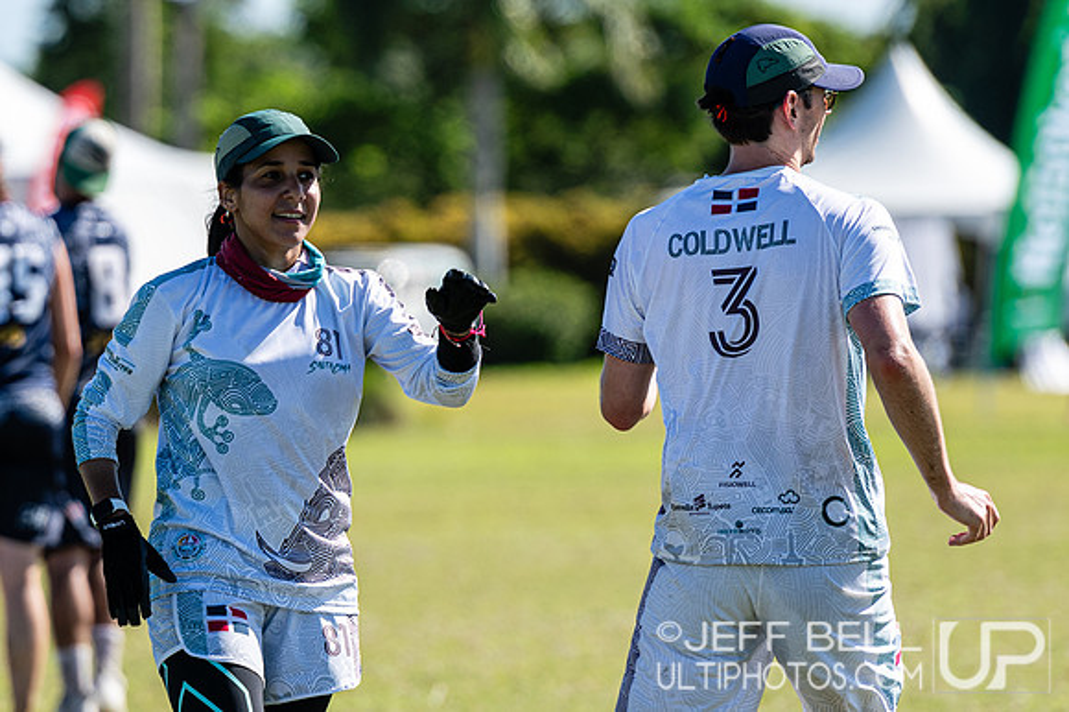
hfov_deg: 4.6
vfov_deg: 3.1
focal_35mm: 448
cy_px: 377
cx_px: 322
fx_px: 13297
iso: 90
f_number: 3.2
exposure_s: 1/1600
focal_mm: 200
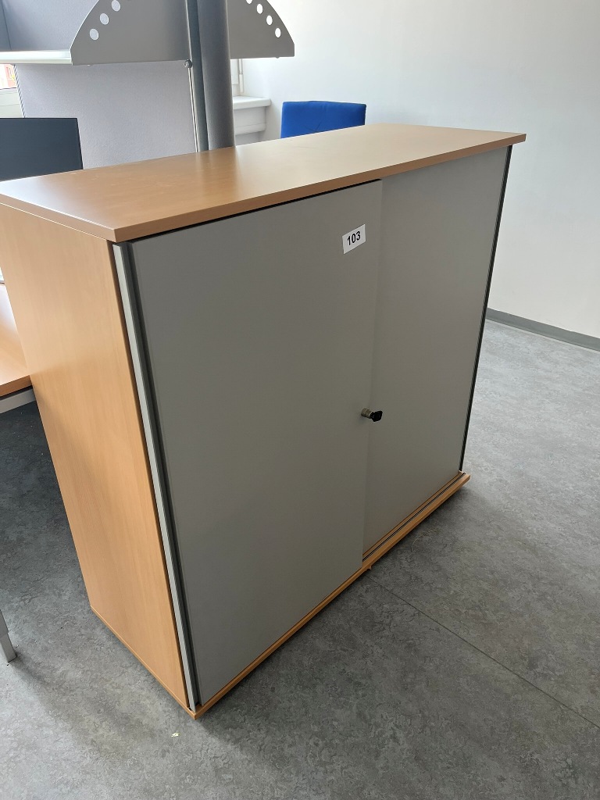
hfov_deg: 53.1
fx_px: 601
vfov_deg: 67.3
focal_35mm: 26
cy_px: 400
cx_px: 300
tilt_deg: -27.5
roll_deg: +2.6
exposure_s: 1/121
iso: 80
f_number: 1.6
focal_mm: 5.1
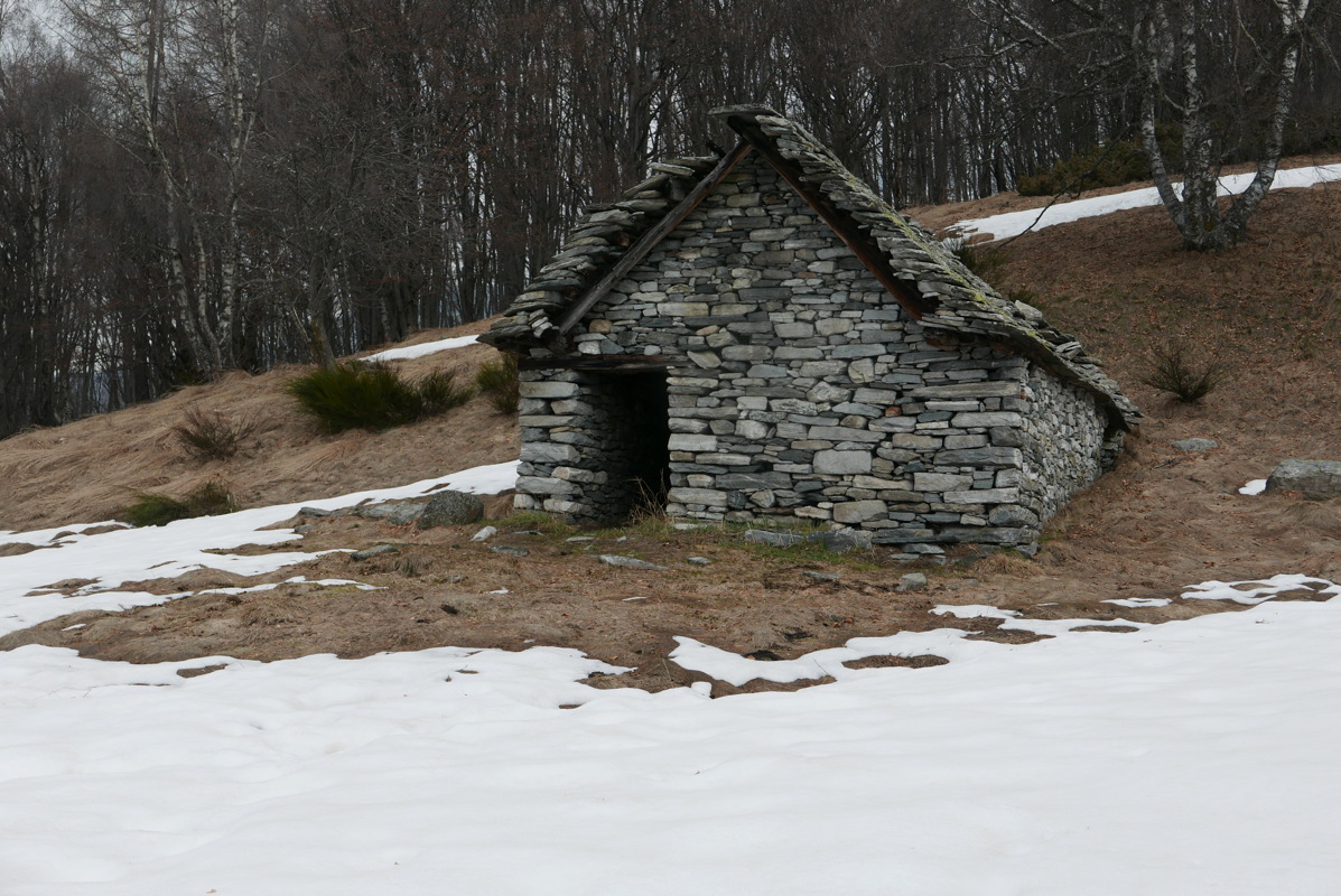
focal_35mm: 50
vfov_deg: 27.0
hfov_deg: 39.6
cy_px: 448
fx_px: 1864
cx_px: 670
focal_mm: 22.7
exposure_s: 1/800
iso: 200
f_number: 5.6
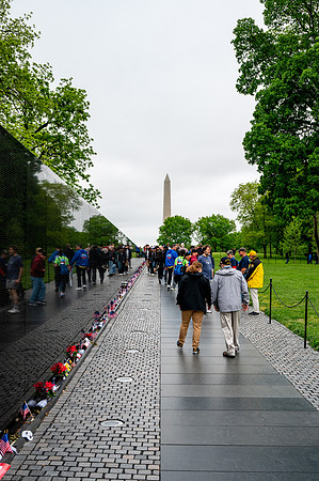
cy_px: 240
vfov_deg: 48.5
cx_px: 160
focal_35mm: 40
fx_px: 533
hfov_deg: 33.3
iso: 400
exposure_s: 1/640
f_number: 8
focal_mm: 40
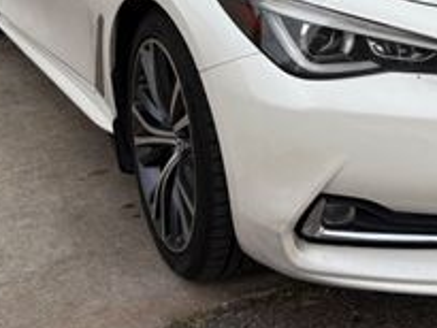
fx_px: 1023
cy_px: -75
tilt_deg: -7.7
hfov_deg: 23.6
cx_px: 377
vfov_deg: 17.3
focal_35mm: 81
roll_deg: +2.3
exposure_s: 1/424
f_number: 1.6
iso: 50
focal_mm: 5.96
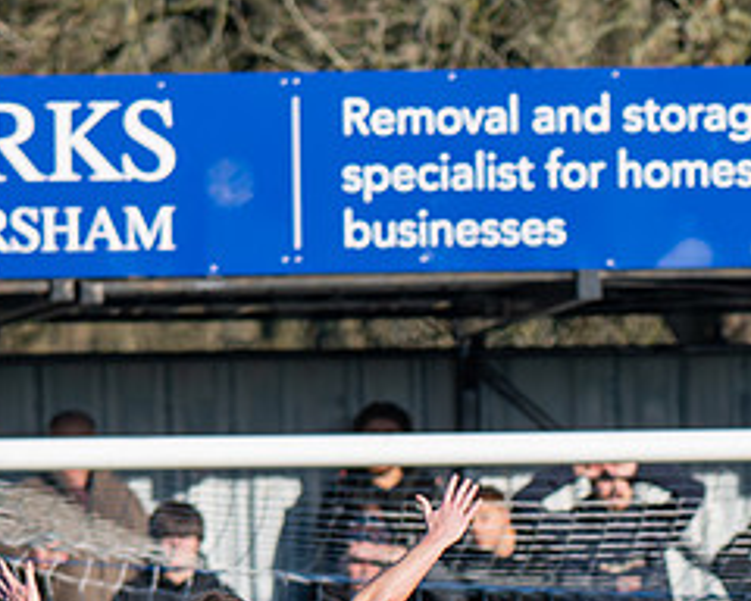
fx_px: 32273
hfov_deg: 1.3
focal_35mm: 1452
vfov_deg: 1.1
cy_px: 787
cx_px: 617
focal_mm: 300
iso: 200
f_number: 4
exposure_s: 1/1600
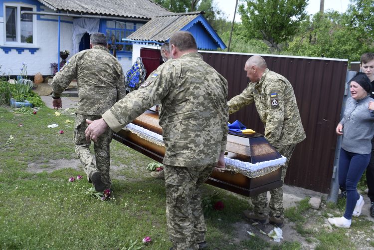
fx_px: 359
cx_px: 187
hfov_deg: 55.1
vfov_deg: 38.4
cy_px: 125
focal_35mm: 34
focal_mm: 23
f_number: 8
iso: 280
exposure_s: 1/250
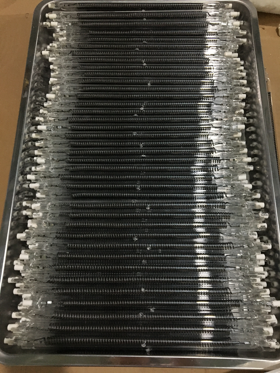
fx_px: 313
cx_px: 140
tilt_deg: -71.9
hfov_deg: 48.2
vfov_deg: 61.7
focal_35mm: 29
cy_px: 186
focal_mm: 4.15
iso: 200
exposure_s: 1/25
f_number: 2.2
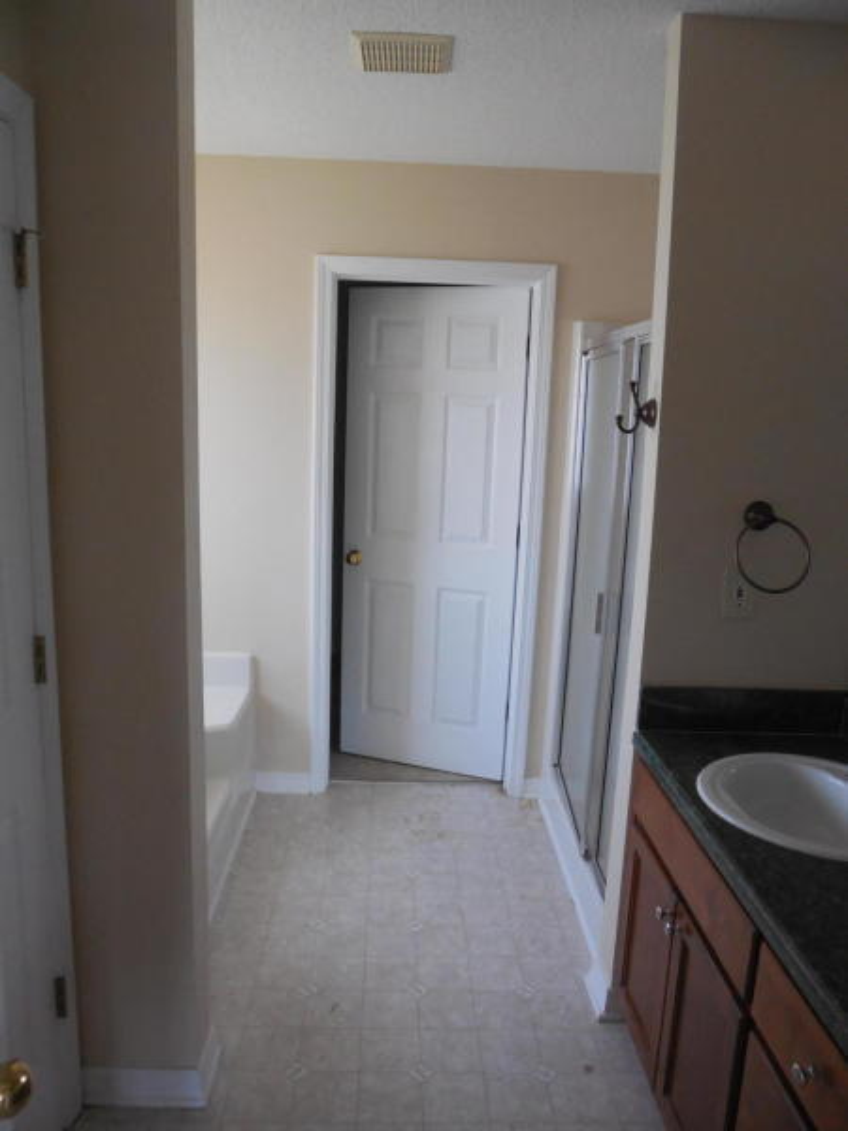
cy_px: 566
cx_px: 424
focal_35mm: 26
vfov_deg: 67.3
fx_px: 849
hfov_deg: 53.1
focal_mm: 4.6
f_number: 3.5
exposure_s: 1/160
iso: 800
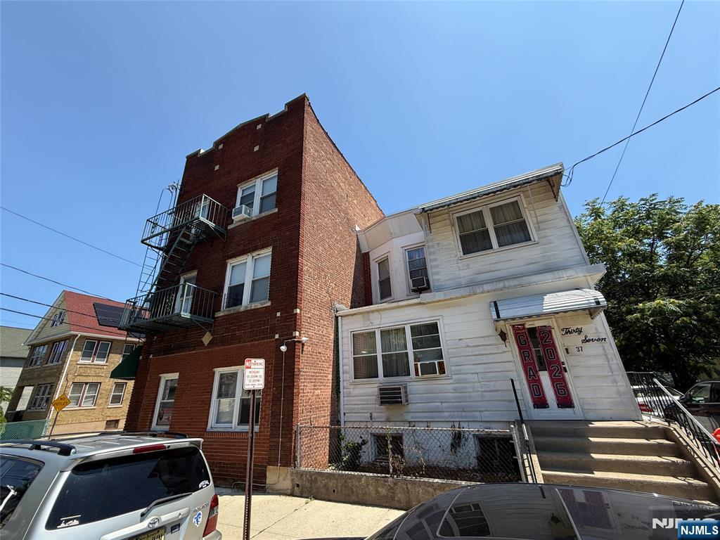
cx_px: 360
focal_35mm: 14
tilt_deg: +22.9
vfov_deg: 85.7
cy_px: 270
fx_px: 291
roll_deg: +2.8
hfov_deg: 102.1
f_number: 2.2
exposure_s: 1/985
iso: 50
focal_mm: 2.22
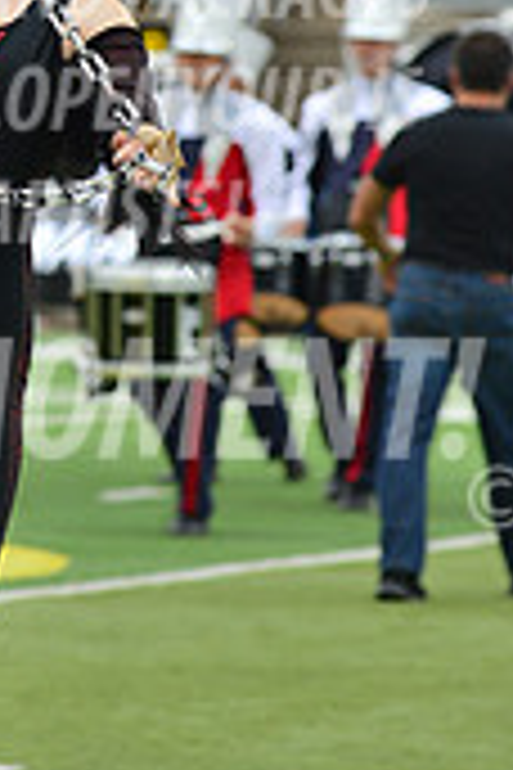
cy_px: 90
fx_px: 10088
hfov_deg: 2.9
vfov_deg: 4.4
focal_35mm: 472
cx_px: -142
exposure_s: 1/800
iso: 200
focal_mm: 180
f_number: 5.6
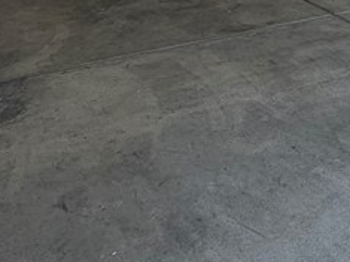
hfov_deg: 29.6
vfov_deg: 21.8
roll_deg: +0.3
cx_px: 350
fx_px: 616
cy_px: -73
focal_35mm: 61
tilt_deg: -9.0
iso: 40
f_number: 2.2
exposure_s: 1/161
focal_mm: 2.22
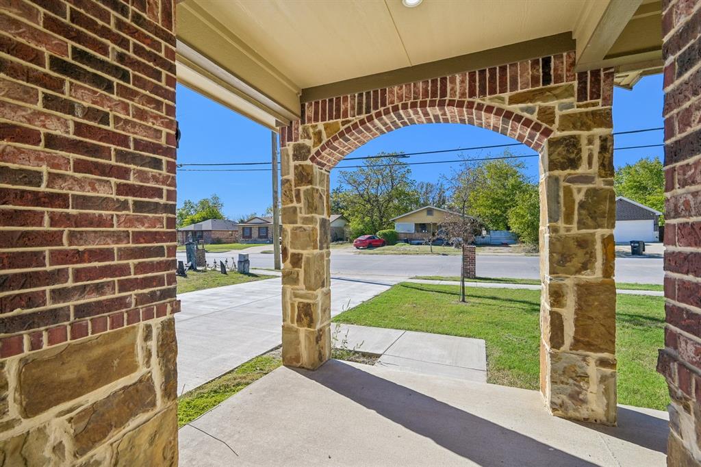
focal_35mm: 16
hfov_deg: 96.8
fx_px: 311
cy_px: 234
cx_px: 350
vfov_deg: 73.7
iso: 400
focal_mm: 16
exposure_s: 1/1250
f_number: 8
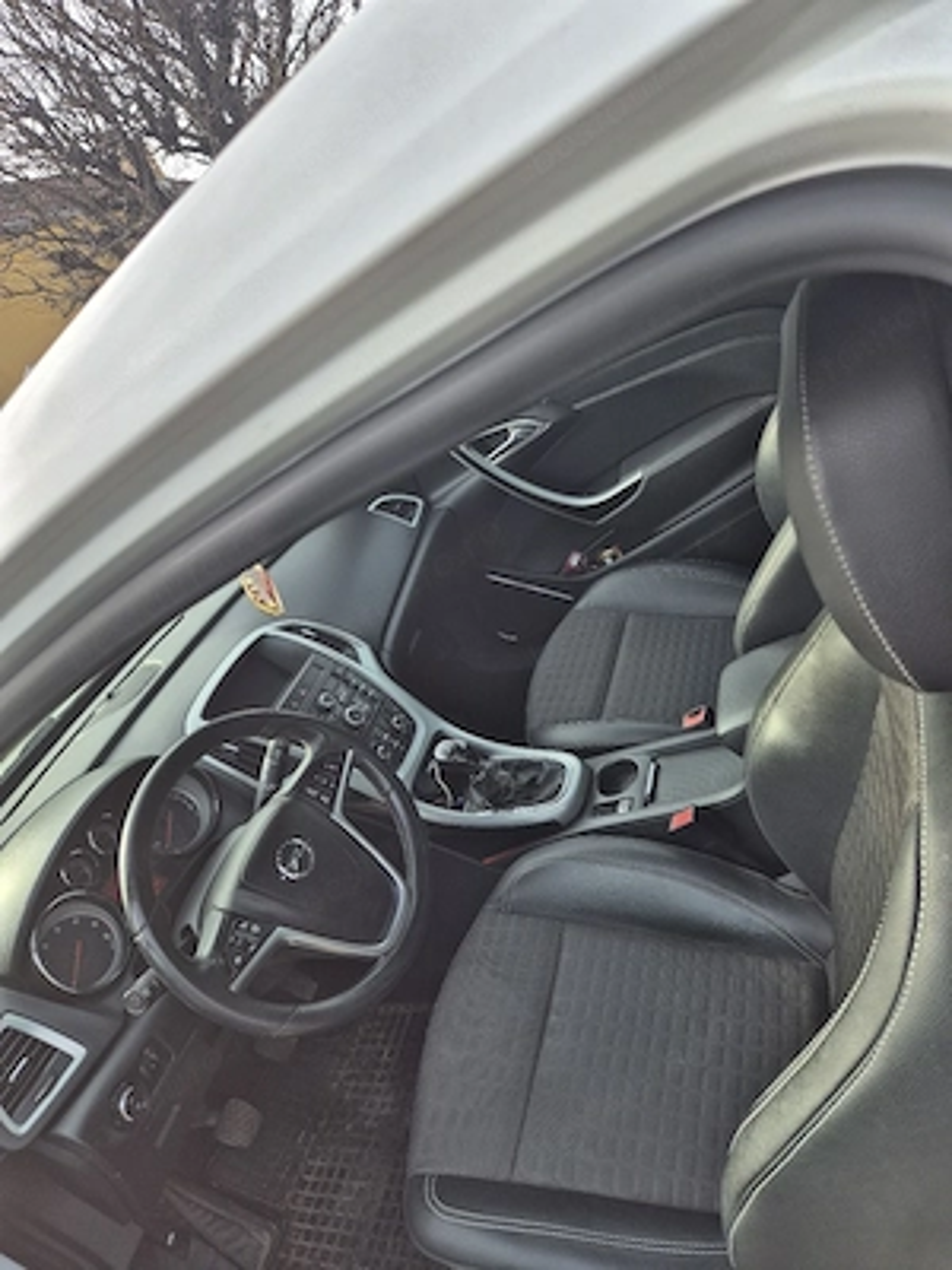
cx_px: 476
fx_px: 843
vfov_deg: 73.9
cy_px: 635
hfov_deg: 58.9
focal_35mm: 23
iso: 25
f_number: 1.8
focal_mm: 5.4
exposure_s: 1/455
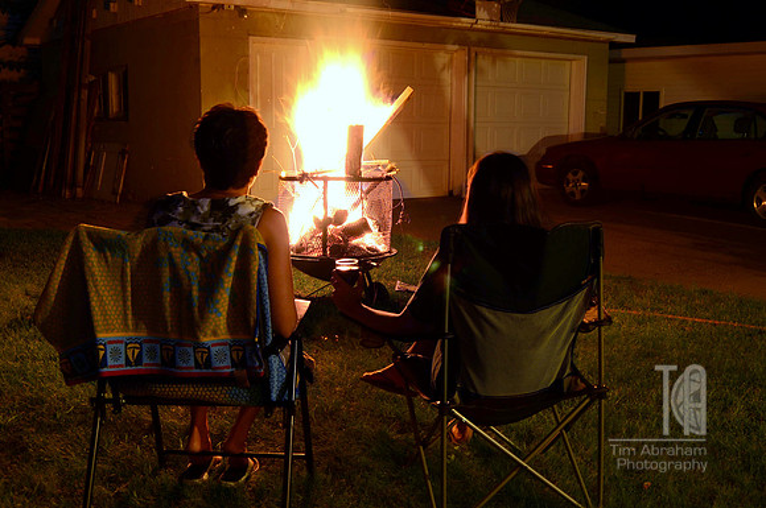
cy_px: 254
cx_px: 383
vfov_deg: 39.9
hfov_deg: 57.3
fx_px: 701
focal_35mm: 33
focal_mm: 22
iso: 100
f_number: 4.5
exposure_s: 10
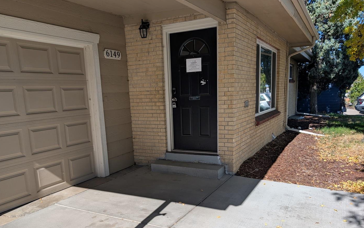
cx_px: 171
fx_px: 288
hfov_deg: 64.6
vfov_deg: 42.6
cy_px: 149
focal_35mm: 29
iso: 18
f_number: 1.68
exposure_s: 1/752
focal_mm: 6.9
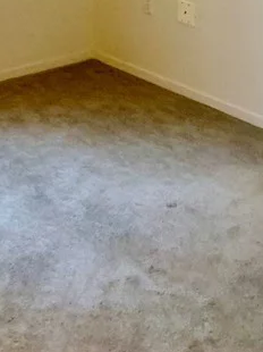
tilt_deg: -2.2
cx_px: 91
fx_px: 872
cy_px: -195
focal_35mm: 86
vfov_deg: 19.5
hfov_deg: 17.1
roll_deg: +0.1
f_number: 1.8
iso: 500
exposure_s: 1/30
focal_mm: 4.25
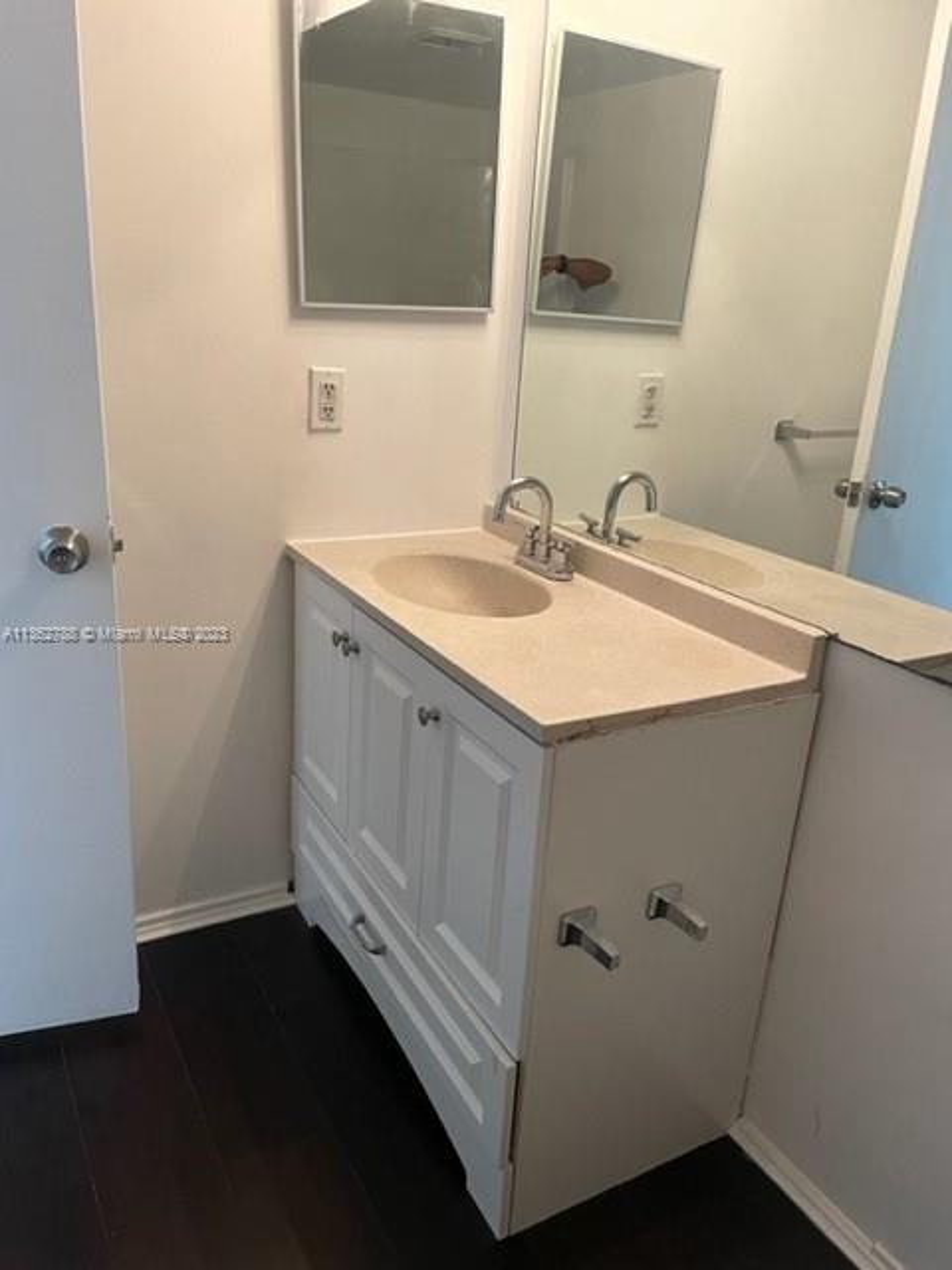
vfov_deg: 67.3
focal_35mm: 26
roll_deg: -3.6
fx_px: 953
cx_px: 476
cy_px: 635
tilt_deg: -19.2
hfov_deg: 53.1
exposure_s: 1/60
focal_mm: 4.2
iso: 125
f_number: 1.6
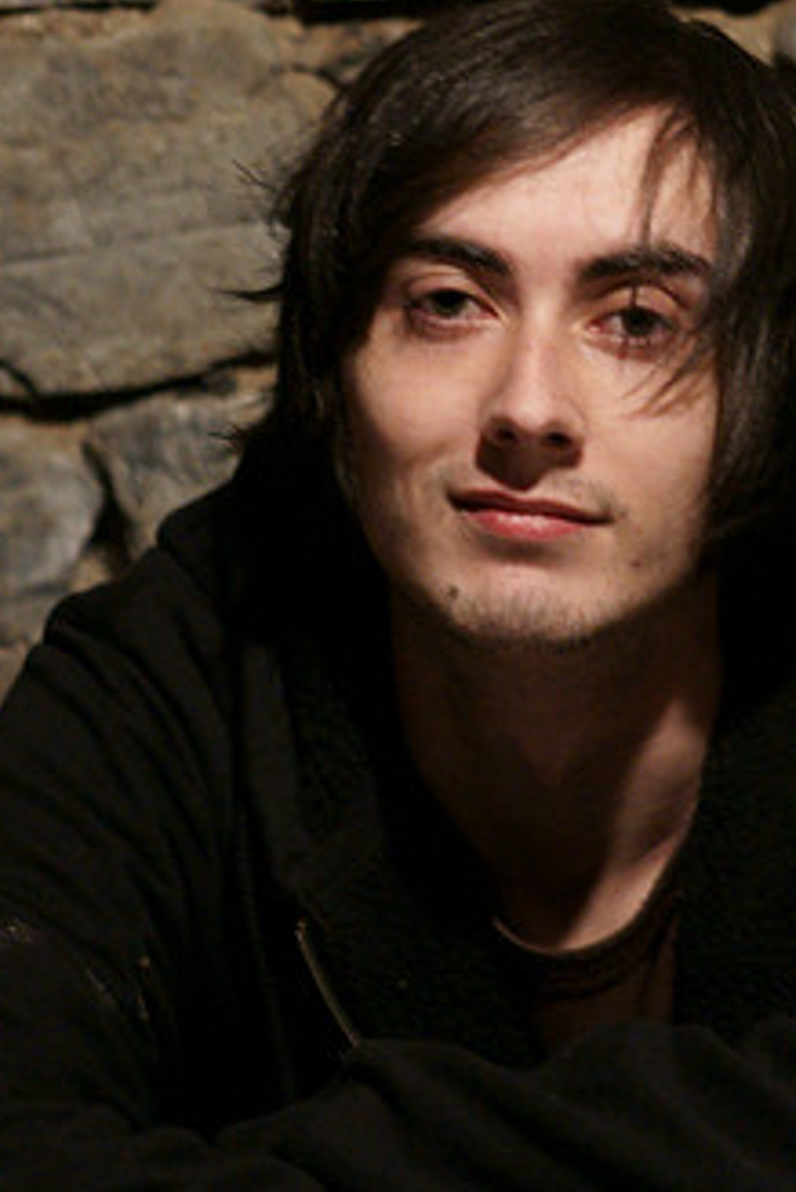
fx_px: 6589
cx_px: 591
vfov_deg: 10.3
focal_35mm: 199
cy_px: 371
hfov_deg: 6.9
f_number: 3.2
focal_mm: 75
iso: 1600
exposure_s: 1/25
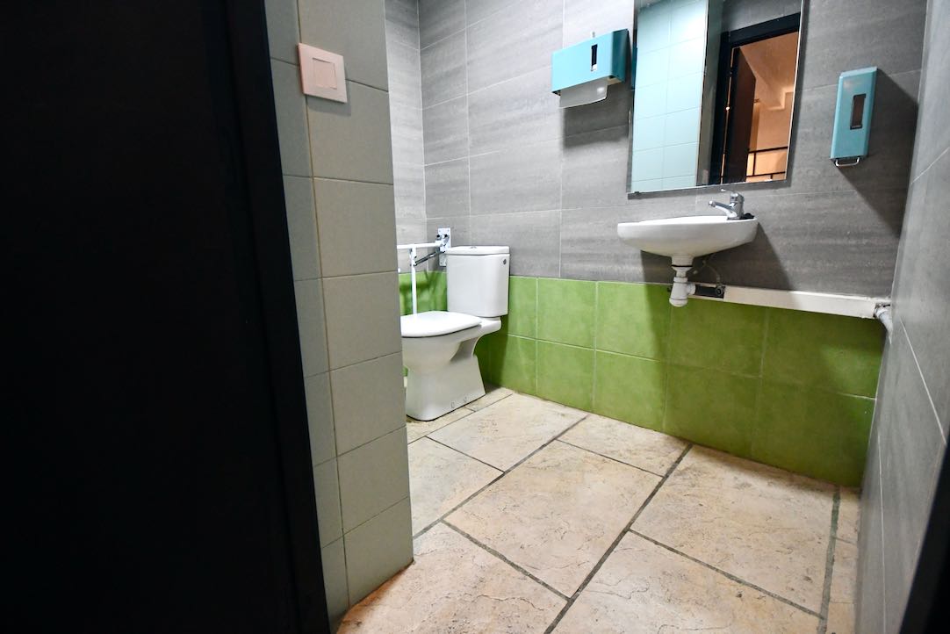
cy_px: 317
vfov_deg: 77.4
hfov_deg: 100.4
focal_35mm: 15
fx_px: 396
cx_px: 475
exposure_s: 1/125
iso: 3200
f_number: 4
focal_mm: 10
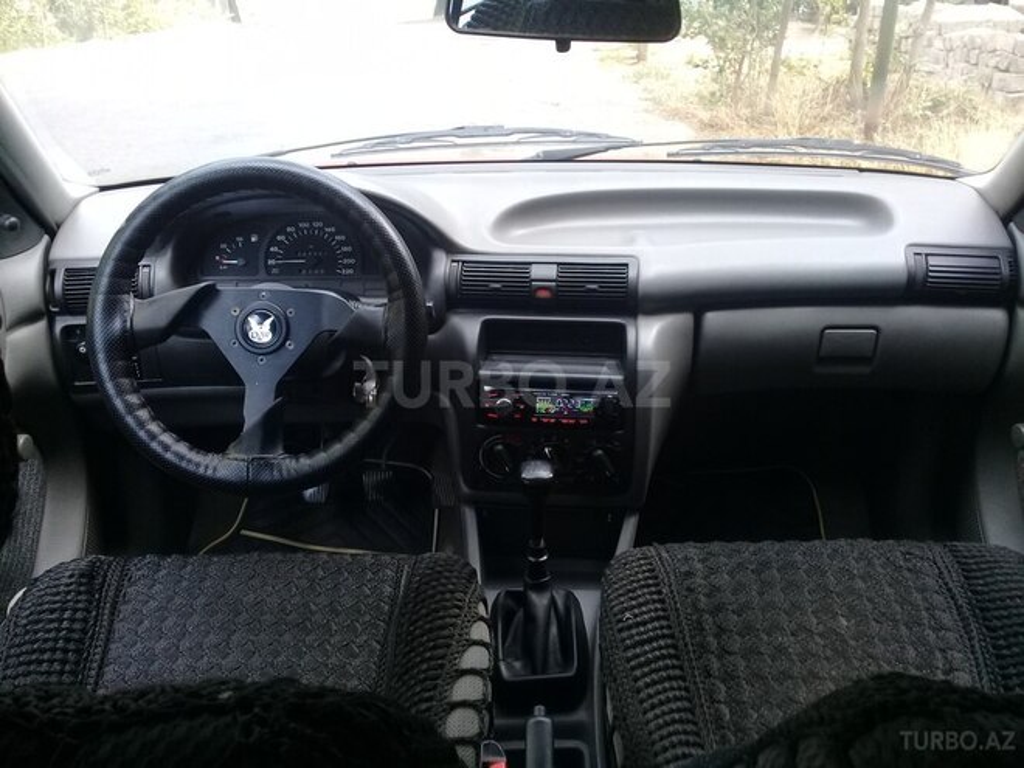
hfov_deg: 58.4
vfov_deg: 45.4
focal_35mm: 31
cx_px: 512
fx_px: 917
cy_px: 384
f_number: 2.2
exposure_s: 1/33
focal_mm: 3.3
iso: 50
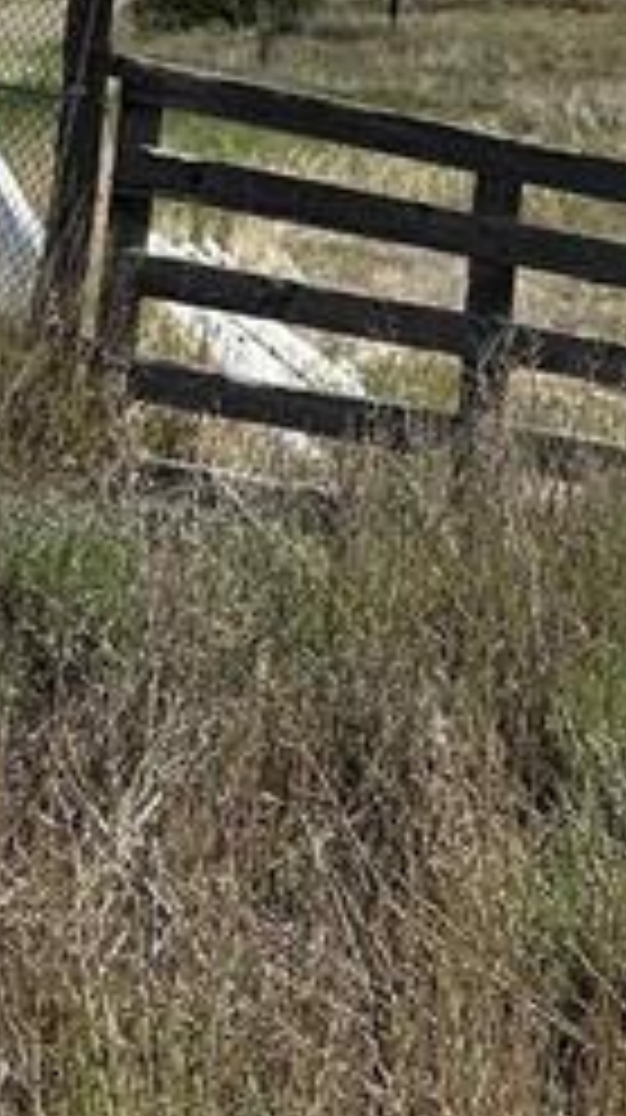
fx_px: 3196
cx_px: 365
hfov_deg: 11.2
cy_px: -252
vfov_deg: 18.7
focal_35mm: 108
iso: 80
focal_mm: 6.86
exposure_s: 1/8929
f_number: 1.78
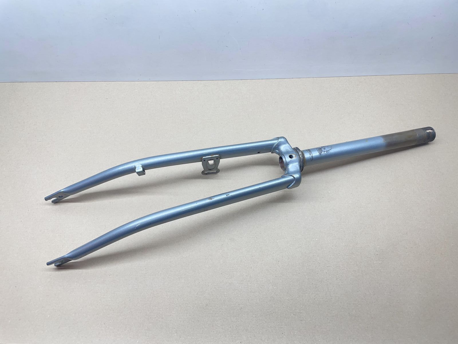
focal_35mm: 26
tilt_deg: -63.2
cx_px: 229
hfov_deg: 67.3
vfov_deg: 53.1
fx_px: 344
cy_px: 172
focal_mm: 4.2
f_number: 1.6
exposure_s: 1/100
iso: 64
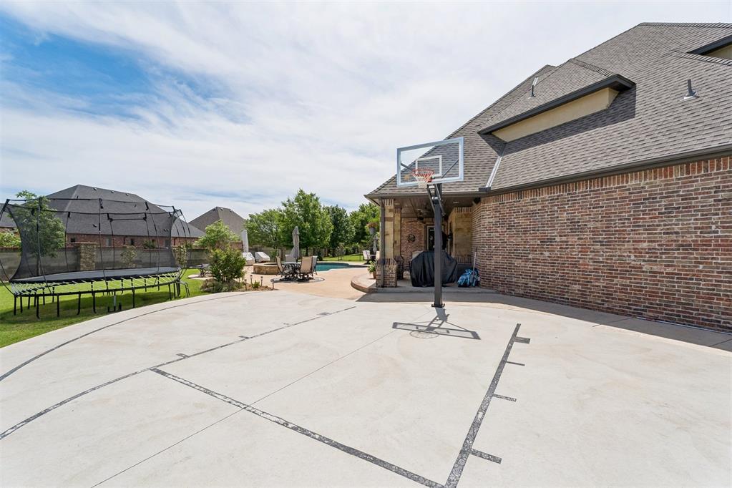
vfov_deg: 77.3
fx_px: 305
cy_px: 244
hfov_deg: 100.4
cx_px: 366
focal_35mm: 15
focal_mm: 10
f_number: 5.6
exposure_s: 1/2500
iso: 250
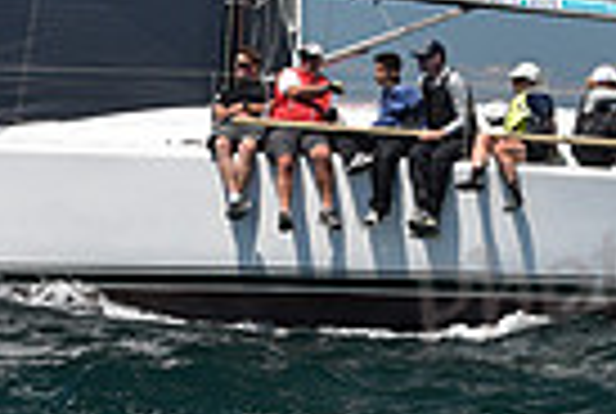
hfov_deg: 6.9
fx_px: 5076
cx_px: 180
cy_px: 70
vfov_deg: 4.7
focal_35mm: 296
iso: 250
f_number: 5.6
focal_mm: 70
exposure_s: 1/800
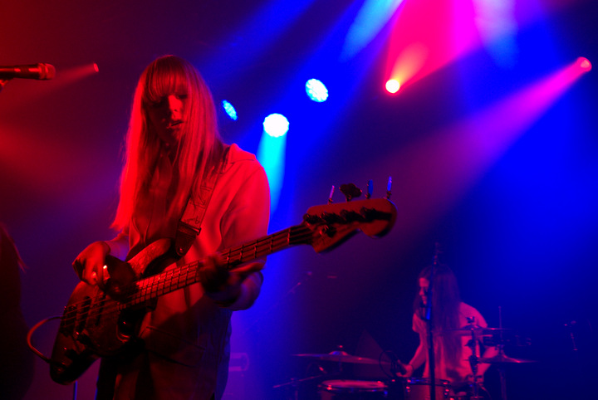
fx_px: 424
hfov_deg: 70.4
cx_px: 299
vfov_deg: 50.5
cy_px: 200
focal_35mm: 26
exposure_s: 1/50
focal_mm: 17
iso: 800
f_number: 2.8
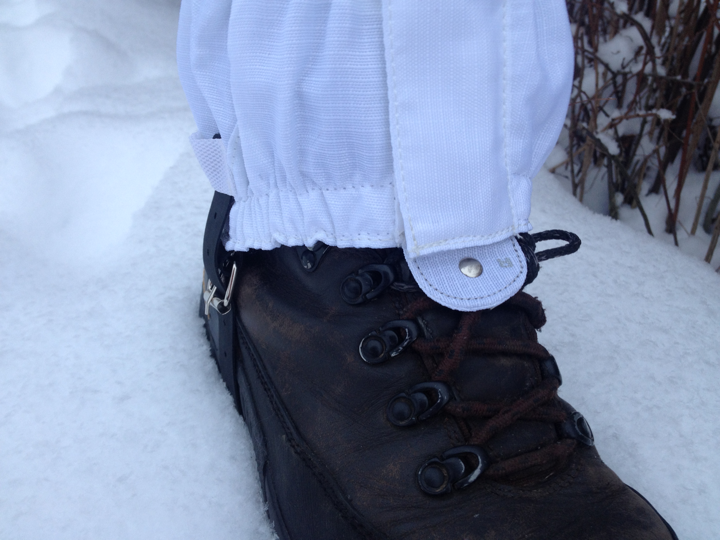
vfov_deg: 40.7
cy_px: 270
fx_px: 728
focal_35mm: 35
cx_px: 360
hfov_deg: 52.6
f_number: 2.4
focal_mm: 4.28
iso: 50
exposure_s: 1/60
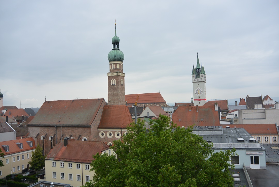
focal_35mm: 29
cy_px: 94
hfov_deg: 63.6
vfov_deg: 45.1
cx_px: 140
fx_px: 225
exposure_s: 1/250
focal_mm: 11
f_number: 3.5
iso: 100
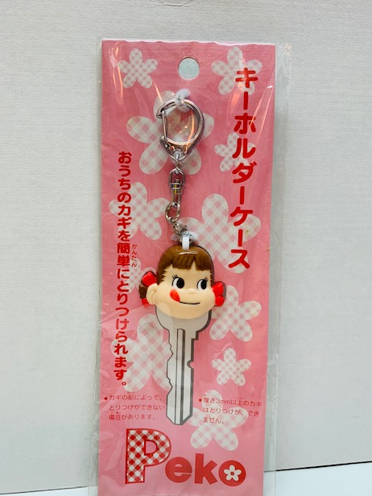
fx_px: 387
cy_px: 255
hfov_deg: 51.4
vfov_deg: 65.3
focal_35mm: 27
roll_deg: -1.0
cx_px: 189
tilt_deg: -10.5
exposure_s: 1/50
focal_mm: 4.25
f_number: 1.8
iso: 80
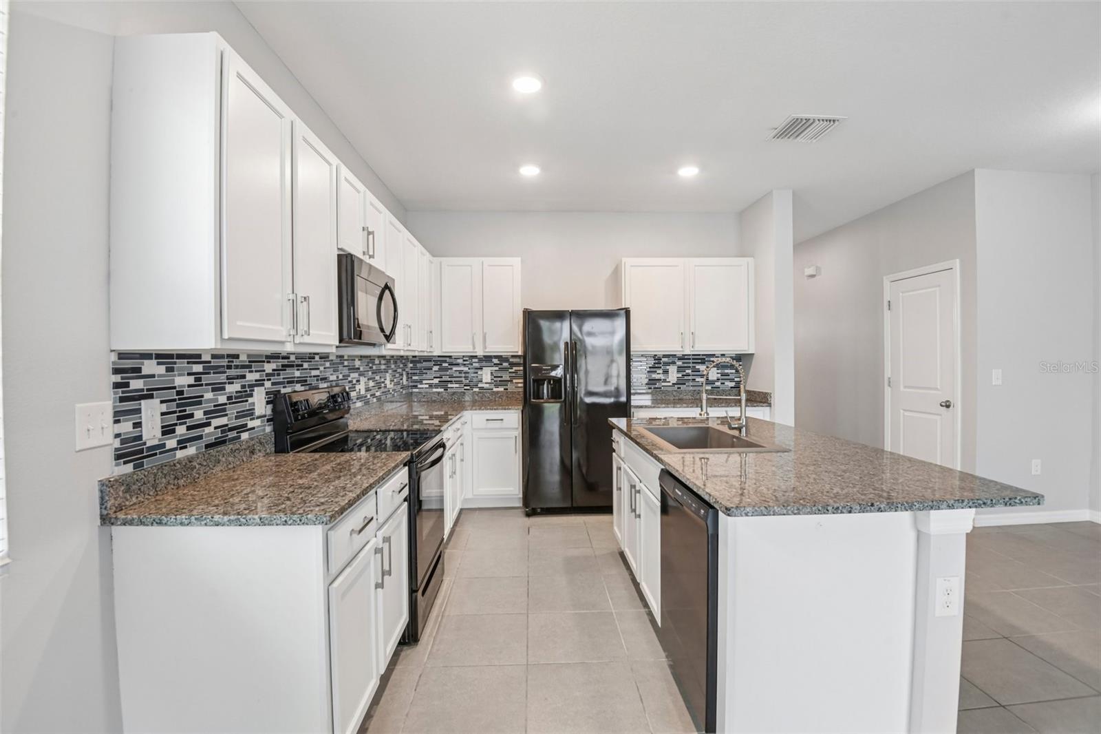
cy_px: 367
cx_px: 550
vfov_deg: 73.7
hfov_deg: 96.7
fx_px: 489
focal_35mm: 16
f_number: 8
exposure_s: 1/10
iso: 400
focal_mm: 16
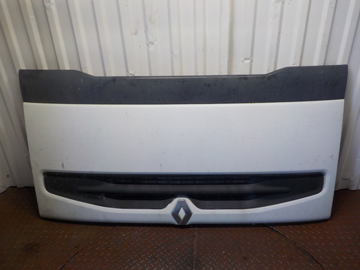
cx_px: 180
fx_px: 312
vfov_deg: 46.8
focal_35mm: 30
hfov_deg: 60.0
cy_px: 135
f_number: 3.3
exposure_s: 1/30
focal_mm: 4.1
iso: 140
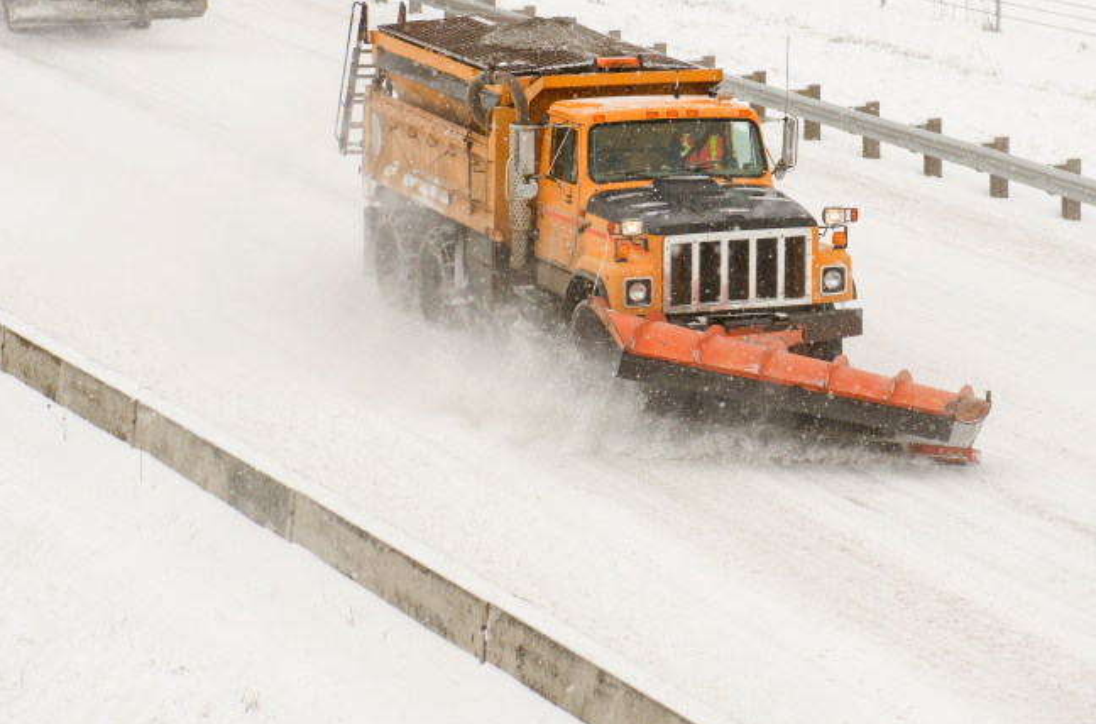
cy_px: 299
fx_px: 4189
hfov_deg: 14.9
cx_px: 653
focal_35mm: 138
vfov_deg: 9.9
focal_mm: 70
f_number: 4
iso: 100
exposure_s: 1/640
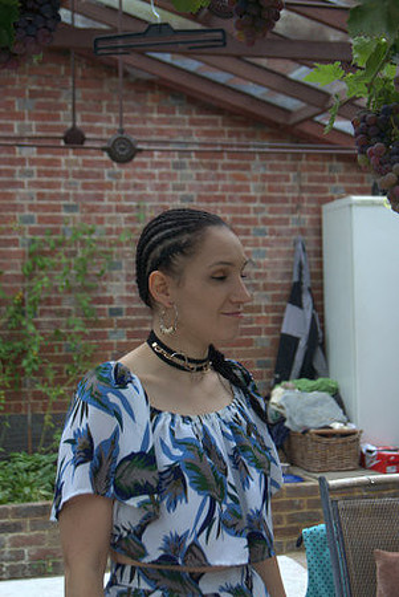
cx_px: 200
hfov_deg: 22.7
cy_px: 298
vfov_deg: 33.4
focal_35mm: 60
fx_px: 995
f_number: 5
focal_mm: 40
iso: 100
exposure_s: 1/200
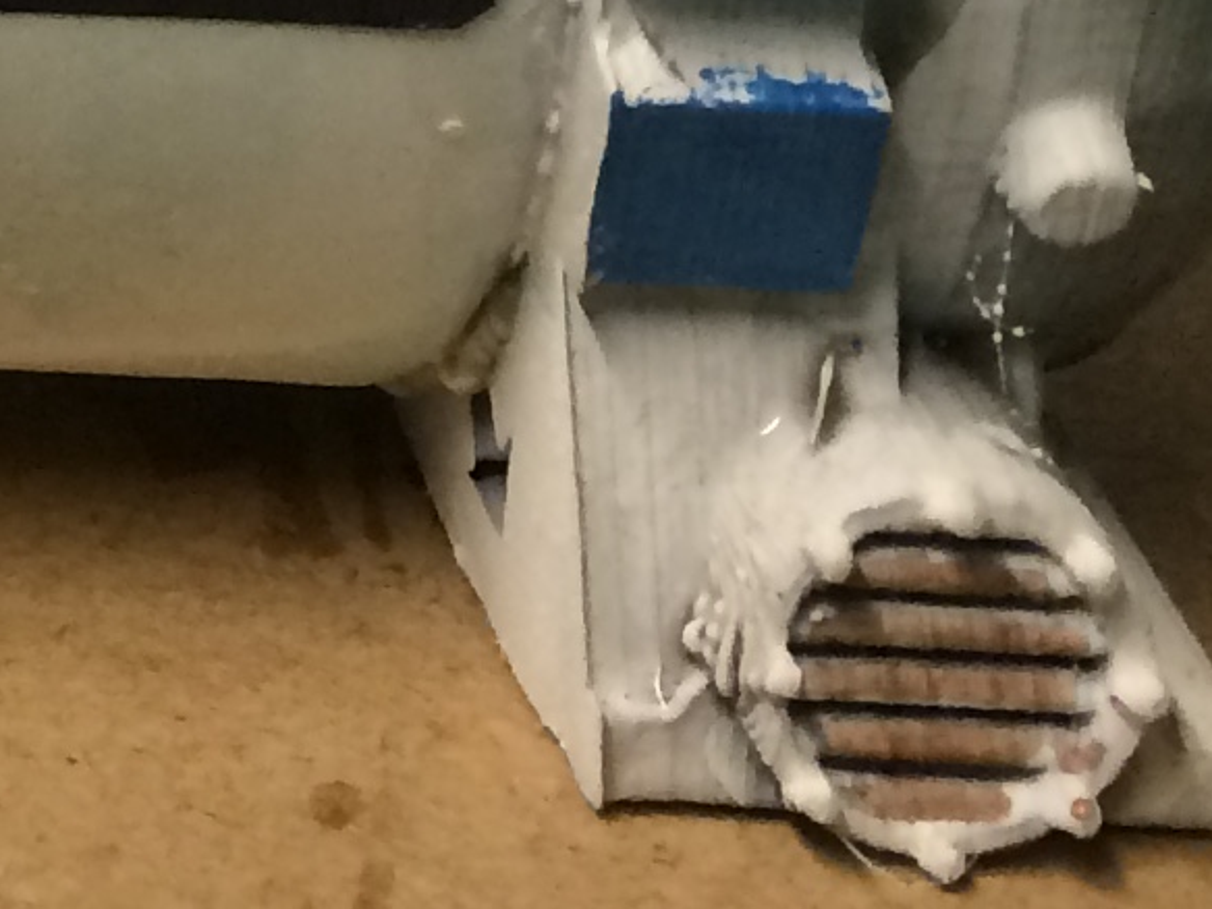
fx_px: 5672
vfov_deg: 8.5
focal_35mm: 162
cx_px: -1417
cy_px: -1183
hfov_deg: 10.8
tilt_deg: -13.2
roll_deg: +1.5
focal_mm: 4.15
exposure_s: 1/33
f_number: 2.2
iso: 125
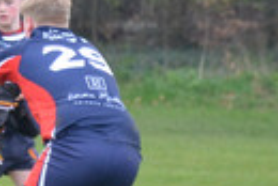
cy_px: 5
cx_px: -64
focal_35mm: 1034
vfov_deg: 1.3
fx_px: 7994
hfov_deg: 2.0
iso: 640
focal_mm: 140
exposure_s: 1/500
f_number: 5.6
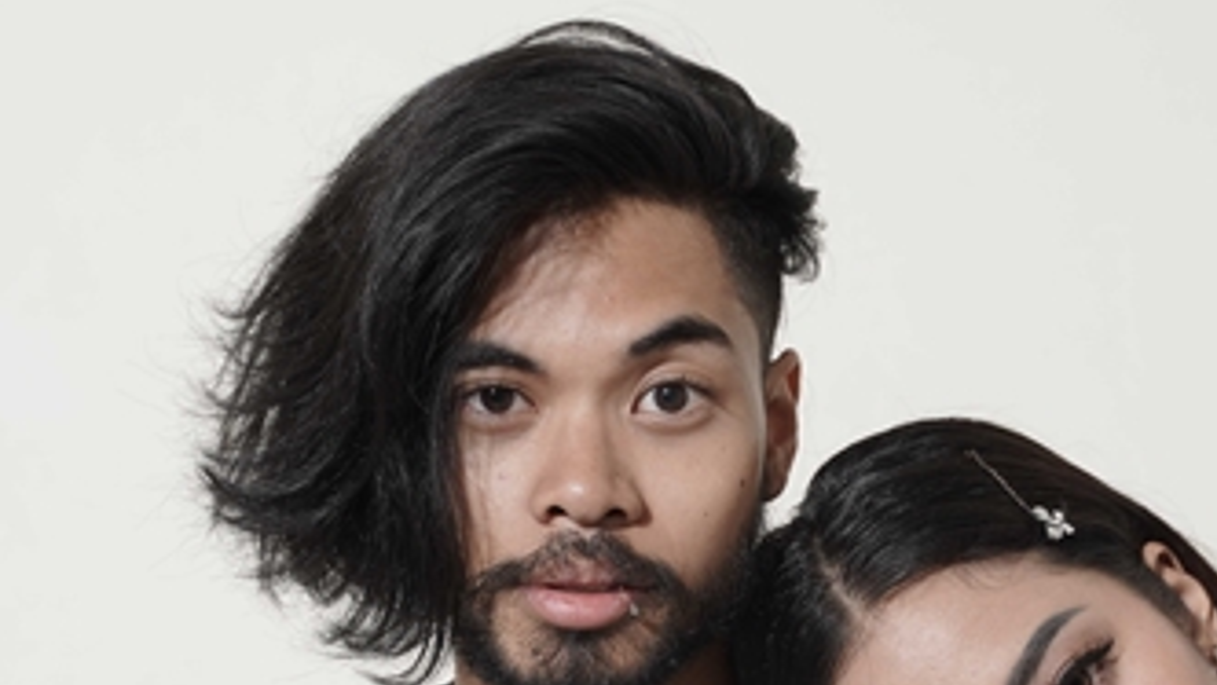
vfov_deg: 11.2
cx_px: 876
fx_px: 3454
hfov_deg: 19.9
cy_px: 701
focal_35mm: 107
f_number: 7.1
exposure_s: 1/125
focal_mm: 53
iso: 100
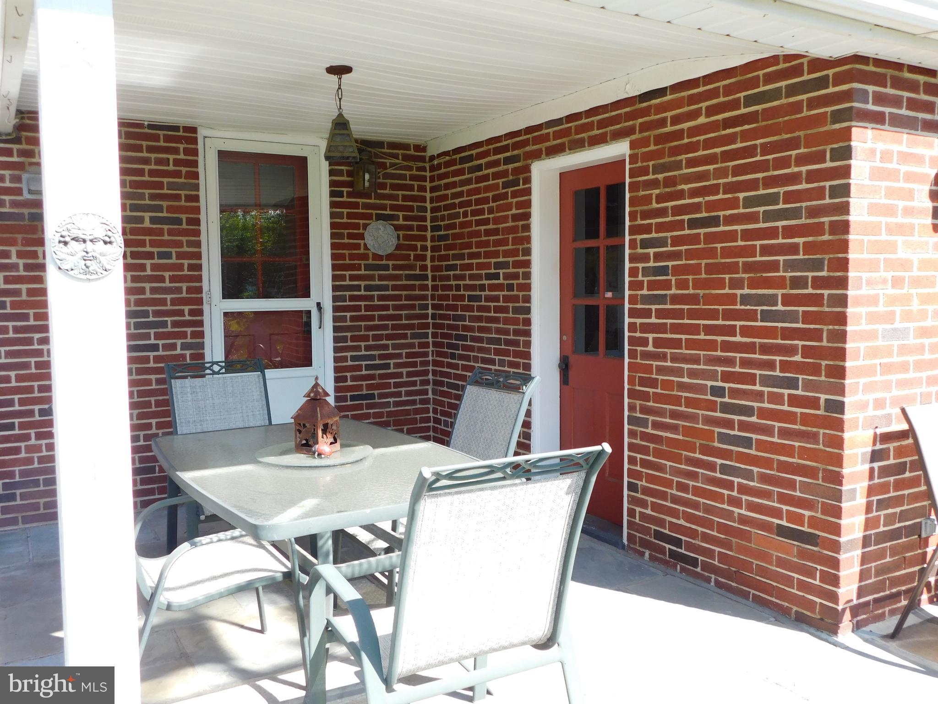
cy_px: 352
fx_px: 813
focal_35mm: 30
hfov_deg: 60.0
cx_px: 469
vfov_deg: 46.8
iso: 125
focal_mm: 5.3
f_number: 3.2
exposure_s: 1/320
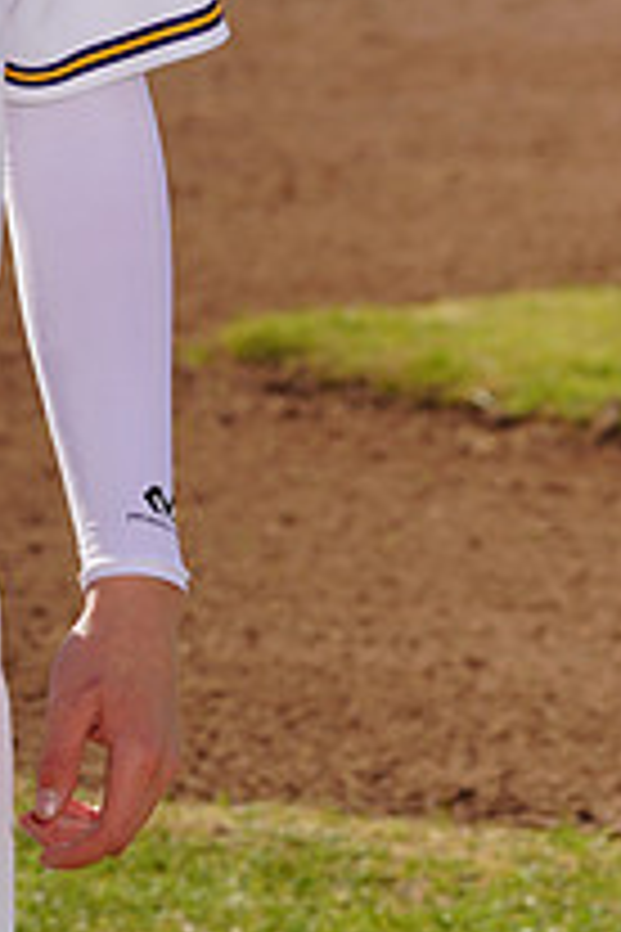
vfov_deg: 3.8
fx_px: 13946
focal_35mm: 539
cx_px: -182
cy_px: -266
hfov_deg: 2.5
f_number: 11
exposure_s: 1/250
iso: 100
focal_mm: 192
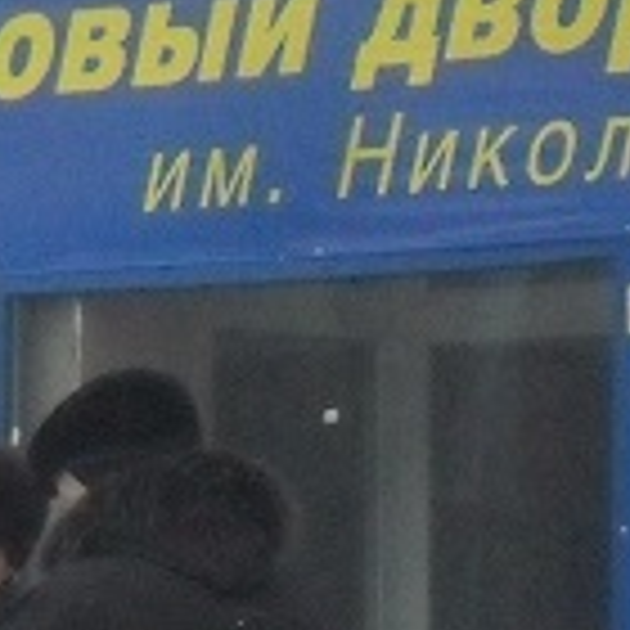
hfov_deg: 4.0
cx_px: -1260
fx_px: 8854
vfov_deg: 4.1
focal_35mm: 430
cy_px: 572
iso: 400
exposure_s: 1/750
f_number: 3.9
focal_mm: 13.2
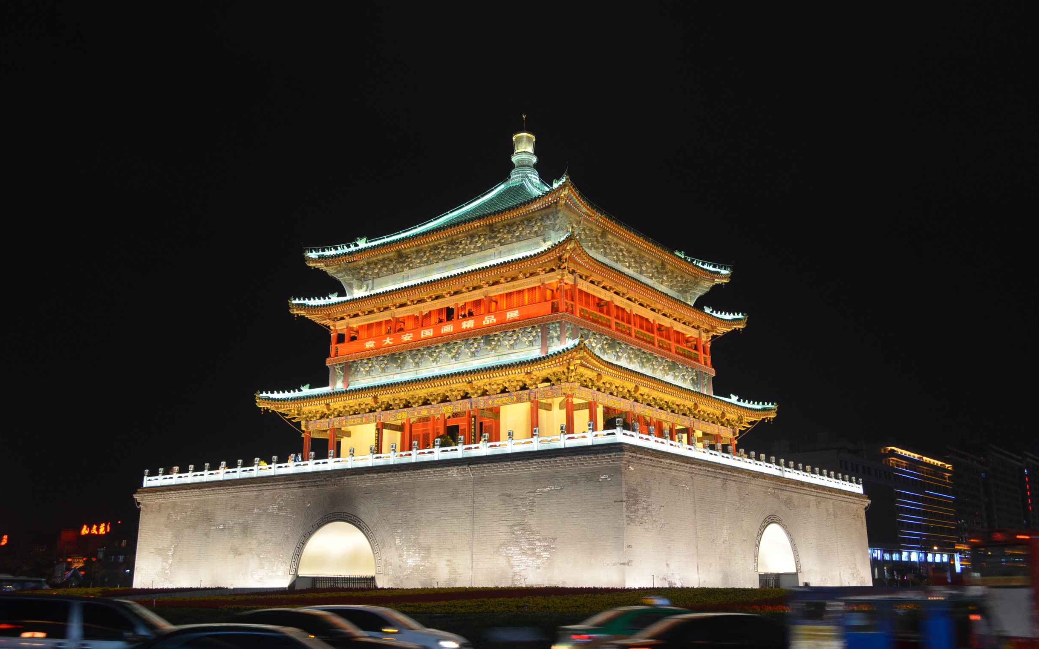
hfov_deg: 52.7
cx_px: 523
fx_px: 1048
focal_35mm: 37
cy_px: 323
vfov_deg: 34.4
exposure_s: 1/15
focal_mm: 24
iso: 800
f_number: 6.3
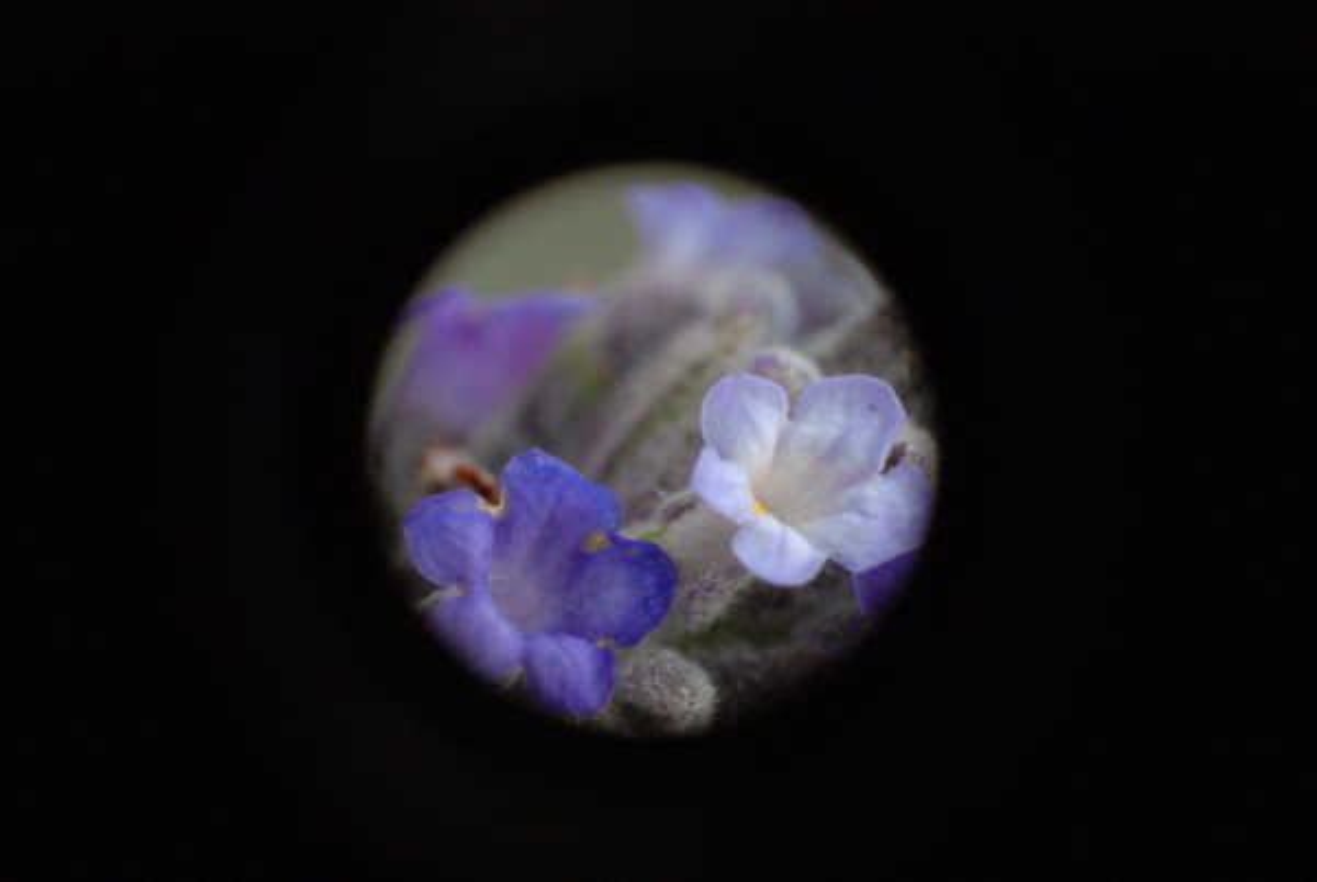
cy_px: 441
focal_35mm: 75
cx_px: 658
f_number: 13
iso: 800
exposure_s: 1/80
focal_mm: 50
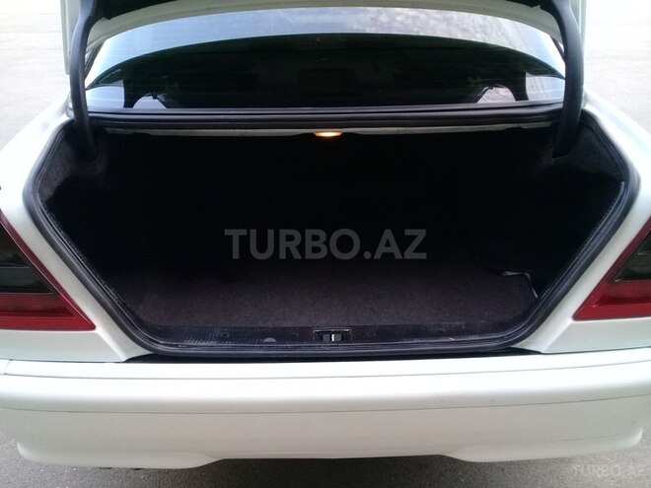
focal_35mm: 31
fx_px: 583
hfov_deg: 58.4
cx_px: 326
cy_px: 244
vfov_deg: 45.4
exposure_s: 1/40
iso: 100
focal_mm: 3.3
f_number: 2.2
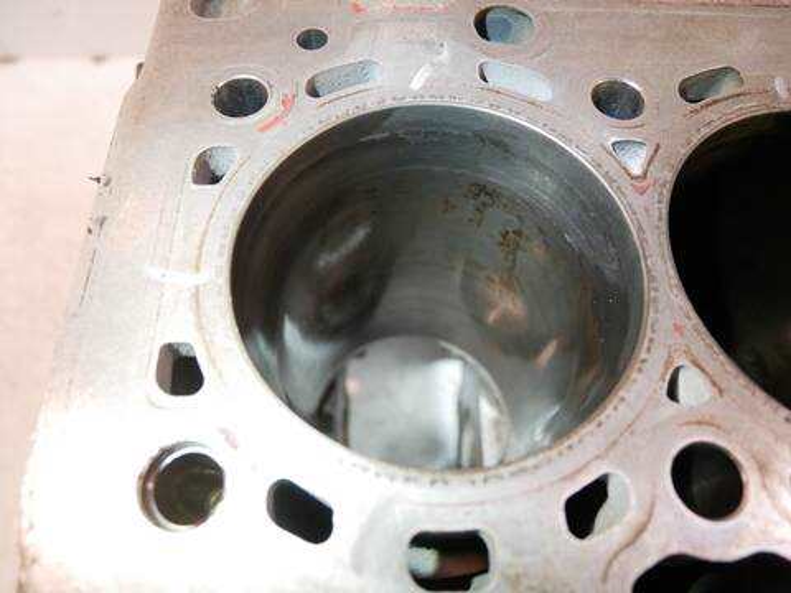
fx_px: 548
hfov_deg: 71.6
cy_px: 296
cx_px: 396
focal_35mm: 24
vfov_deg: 56.8
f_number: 3.5
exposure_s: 1/125
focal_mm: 12
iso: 1600
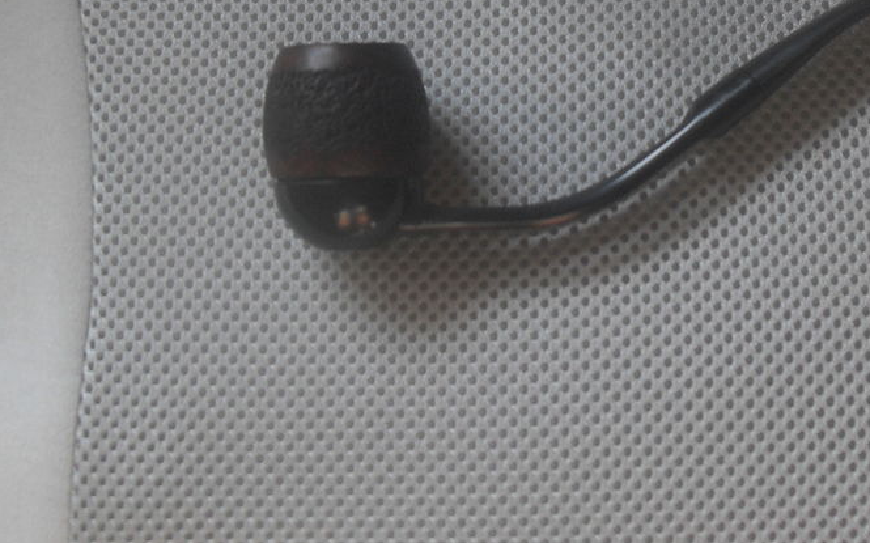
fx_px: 1398
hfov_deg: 34.1
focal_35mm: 59
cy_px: 118
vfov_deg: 21.7
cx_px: 608
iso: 100
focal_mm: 6.3
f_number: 2.8
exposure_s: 1/60
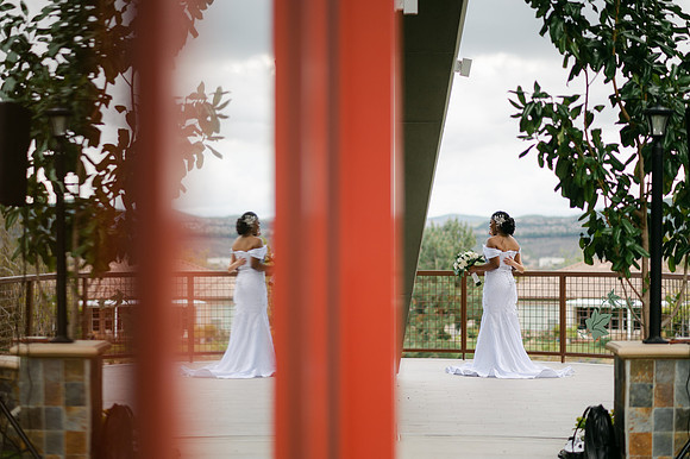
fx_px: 1664
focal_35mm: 87
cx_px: 345
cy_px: 230
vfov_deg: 15.7
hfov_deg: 23.4
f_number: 2
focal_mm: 85
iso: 100
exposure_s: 1/4000
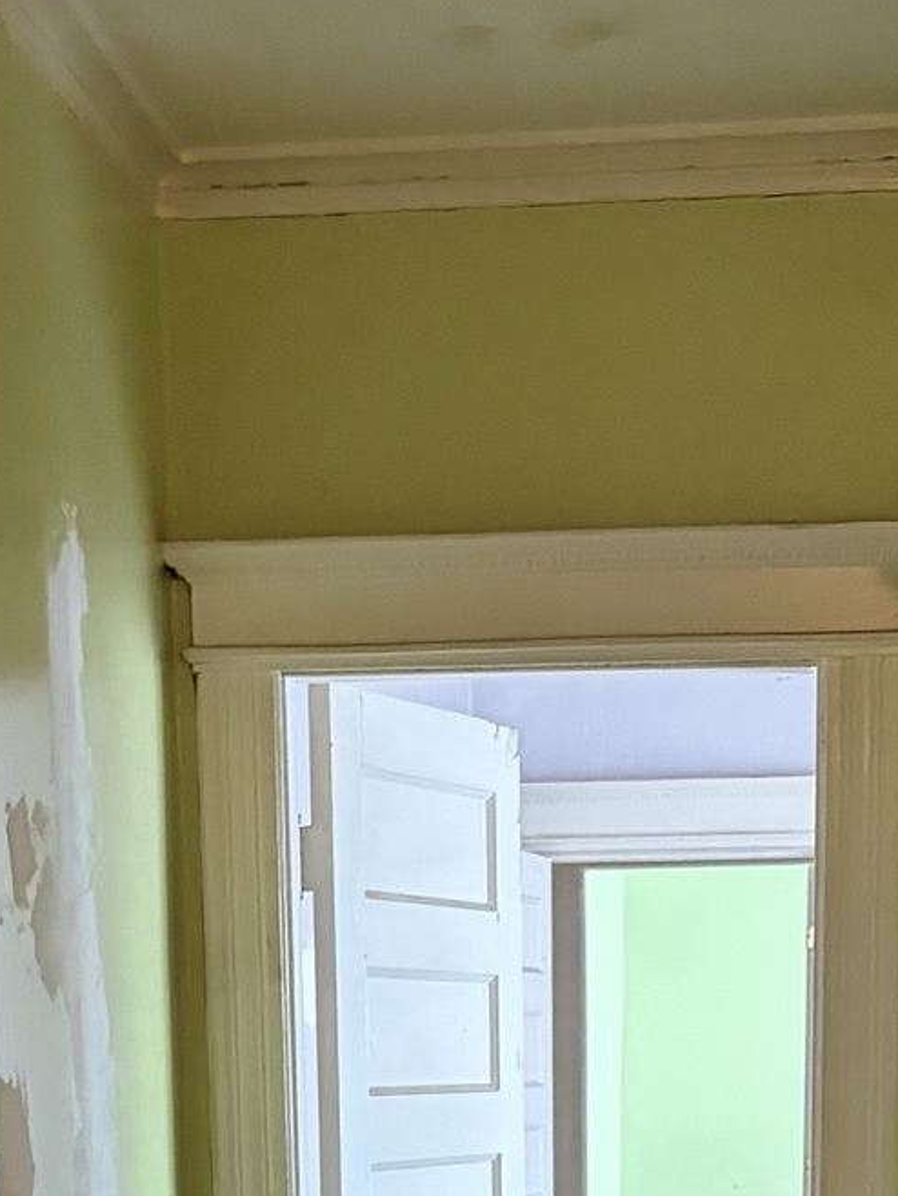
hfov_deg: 16.2
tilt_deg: -8.2
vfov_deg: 19.1
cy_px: 1754
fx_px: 3146
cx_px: 382
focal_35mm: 91
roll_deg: +2.7
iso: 500
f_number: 1.6
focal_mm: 5.96
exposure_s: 1/40
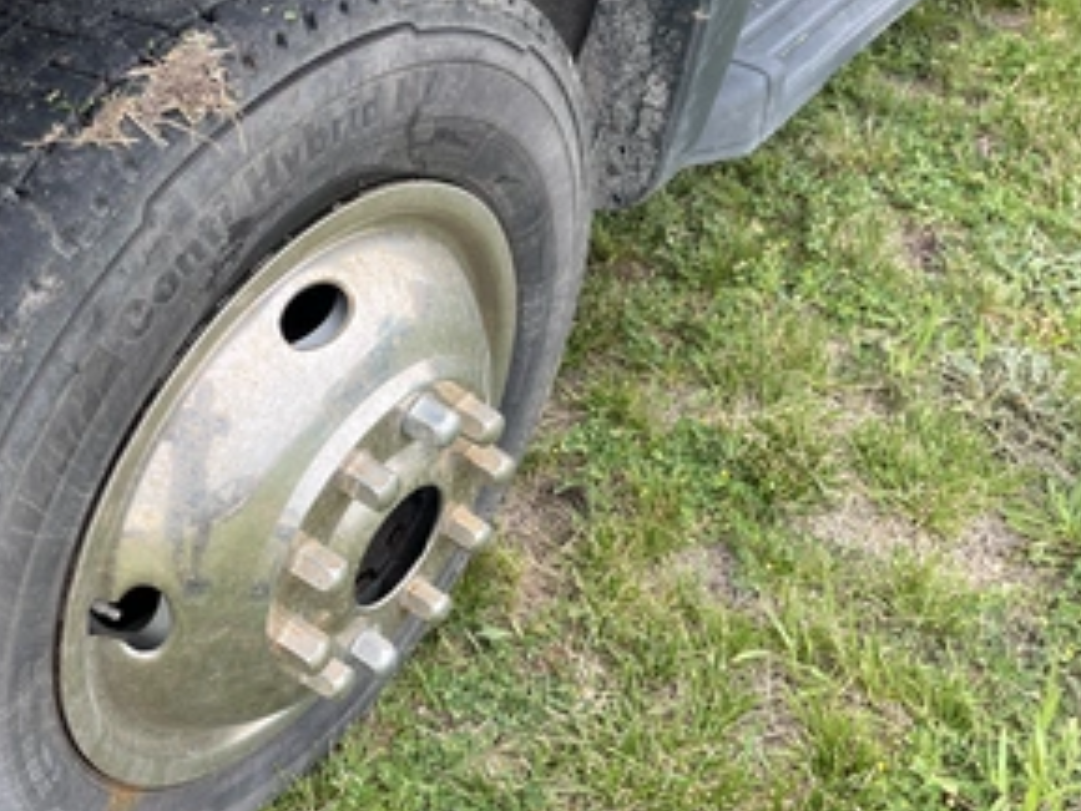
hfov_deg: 50.3
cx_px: 348
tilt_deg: -42.3
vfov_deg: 39.7
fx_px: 1125
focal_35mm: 36
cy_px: 426
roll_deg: +3.0
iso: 40
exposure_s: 1/197
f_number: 1.6
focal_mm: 5.1
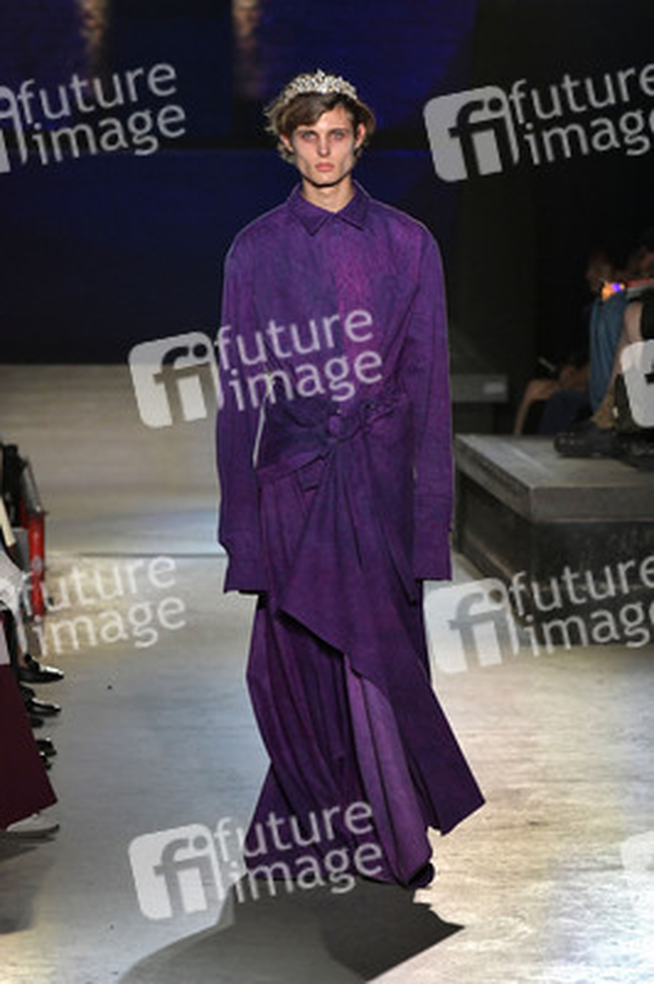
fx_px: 5896
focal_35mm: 216
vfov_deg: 9.5
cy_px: 492
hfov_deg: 6.3
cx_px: 327
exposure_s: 1/400
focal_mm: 180
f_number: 7.1
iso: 2500
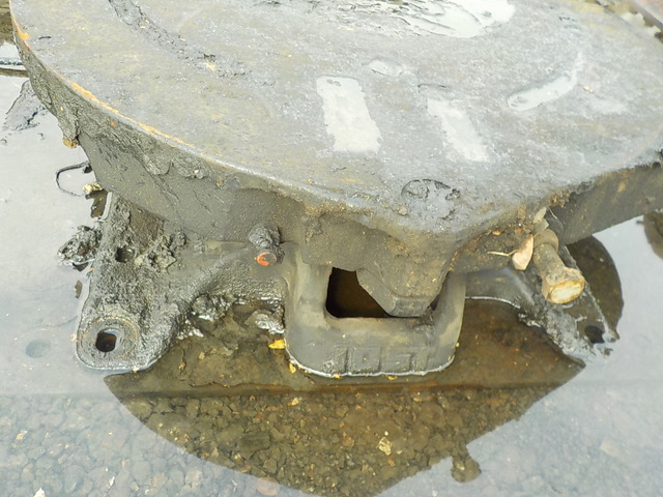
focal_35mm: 30
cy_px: 248
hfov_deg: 60.0
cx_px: 332
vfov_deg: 46.8
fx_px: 575
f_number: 3.3
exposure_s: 1/160
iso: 125
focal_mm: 4.1
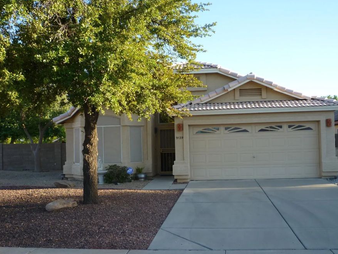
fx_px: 332
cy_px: 138
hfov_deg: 53.9
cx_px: 185
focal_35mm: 34
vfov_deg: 41.8
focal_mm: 5.2
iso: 80
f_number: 3.3
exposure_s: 1/200
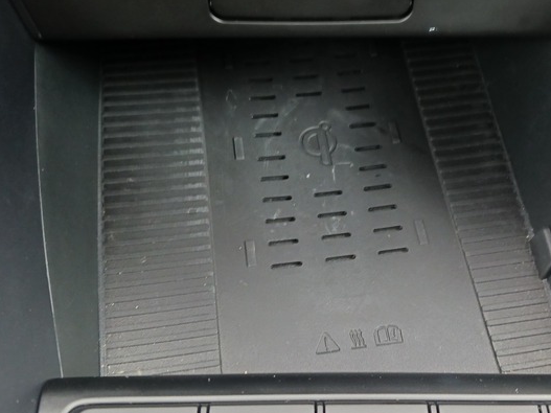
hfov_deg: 45.5
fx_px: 652
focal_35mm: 41
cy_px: 224
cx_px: 332
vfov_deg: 35.1
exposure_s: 1/33
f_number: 1.8
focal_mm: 4
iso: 250
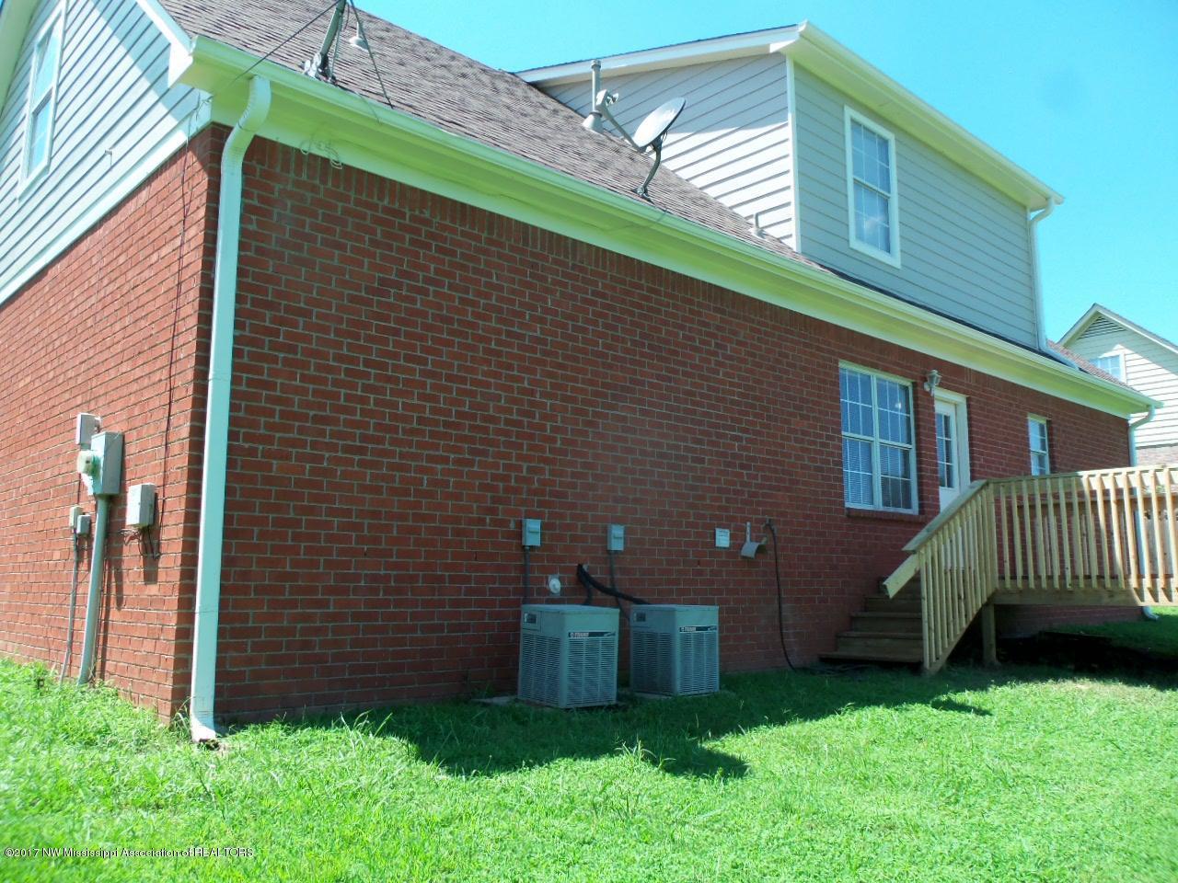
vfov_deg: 48.2
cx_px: 589
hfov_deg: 61.7
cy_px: 442
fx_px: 987
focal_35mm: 29
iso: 80
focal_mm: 5.2
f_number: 3.4
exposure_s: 1/320
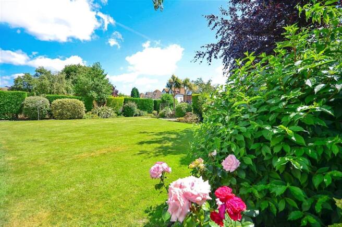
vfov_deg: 67.1
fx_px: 171
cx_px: 171
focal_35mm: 18
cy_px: 114
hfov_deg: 90.1
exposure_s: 1/320
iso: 200
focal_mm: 12
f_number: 5.6
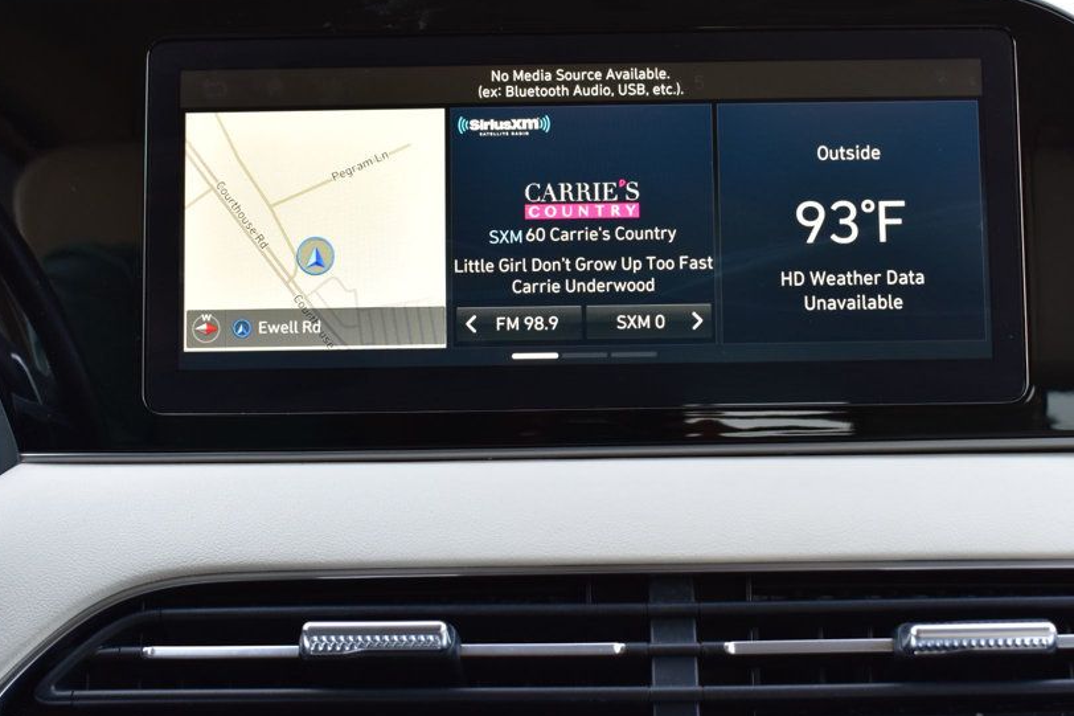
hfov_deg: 34.1
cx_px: 577
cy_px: 306
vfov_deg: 23.1
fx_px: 1749
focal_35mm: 59
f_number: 7.1
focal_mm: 31
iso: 400
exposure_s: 1/30
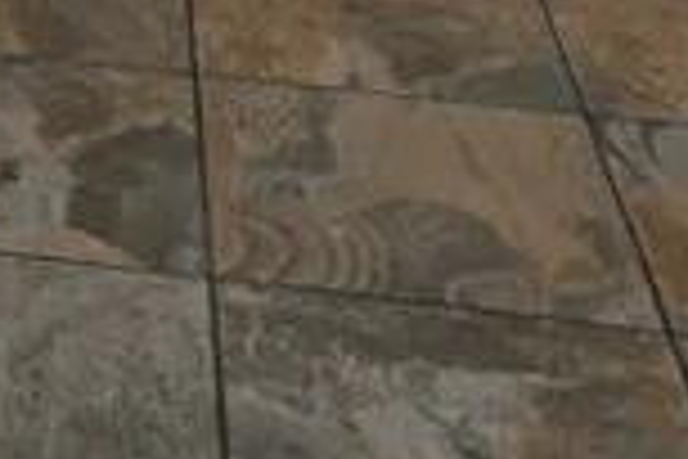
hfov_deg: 14.2
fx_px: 2427
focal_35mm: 127
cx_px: -562
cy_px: -916
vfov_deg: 8.9
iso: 450
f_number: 4
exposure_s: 1/60
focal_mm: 19
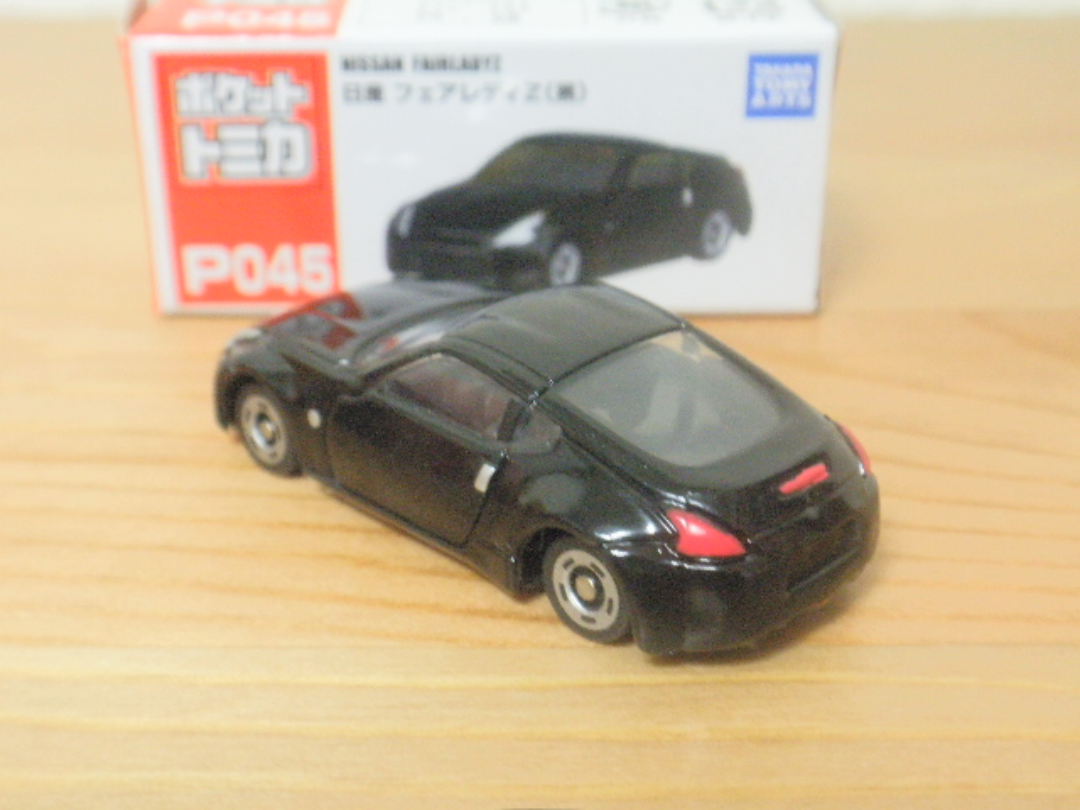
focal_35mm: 52
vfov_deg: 28.0
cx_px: 540
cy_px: 405
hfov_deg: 36.8
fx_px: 1622
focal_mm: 9.1
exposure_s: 1/4
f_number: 4.3
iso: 200
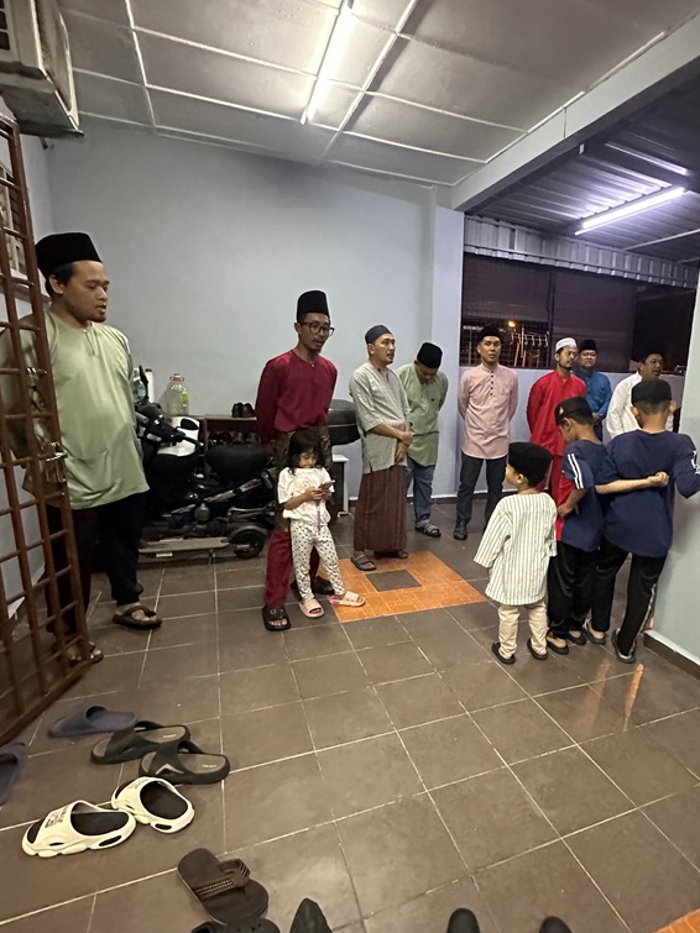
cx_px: 439
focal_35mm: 19
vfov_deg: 84.6
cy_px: 486
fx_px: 512
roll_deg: -3.6
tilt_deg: -12.6
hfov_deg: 67.6
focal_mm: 2.22
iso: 1250
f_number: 2.2
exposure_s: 1/50
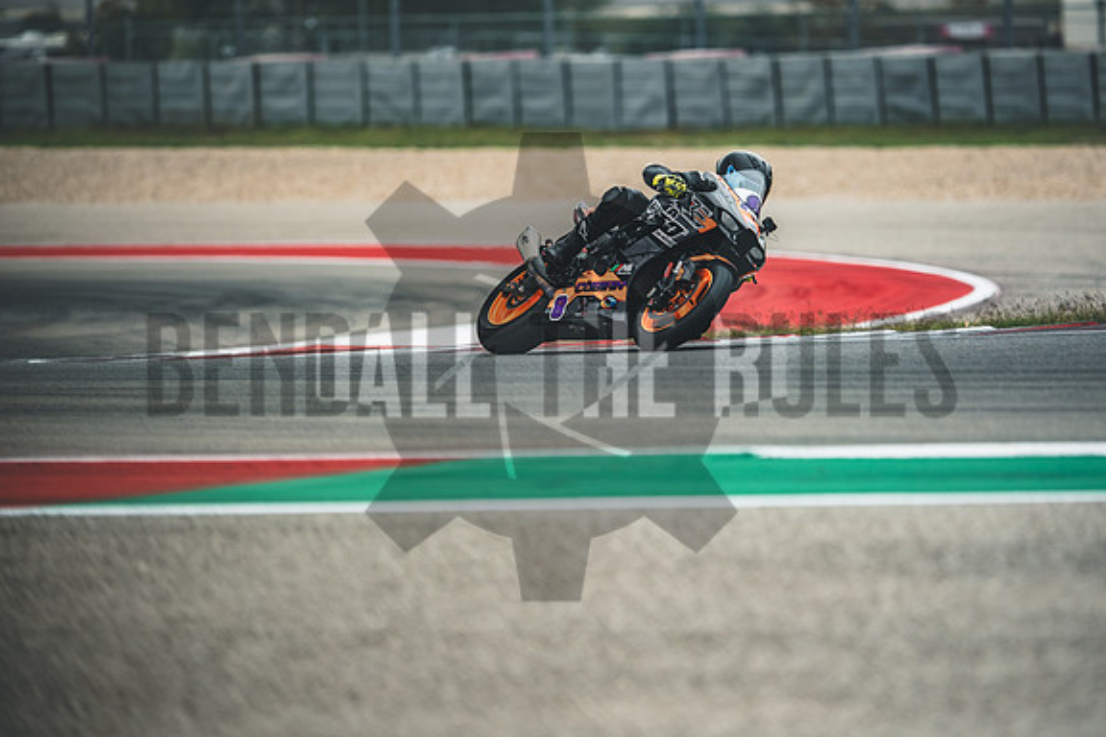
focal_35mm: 302
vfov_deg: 4.6
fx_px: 9277
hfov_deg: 6.8
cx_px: 551
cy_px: 368
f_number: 2
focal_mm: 200
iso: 250
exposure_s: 1/1600
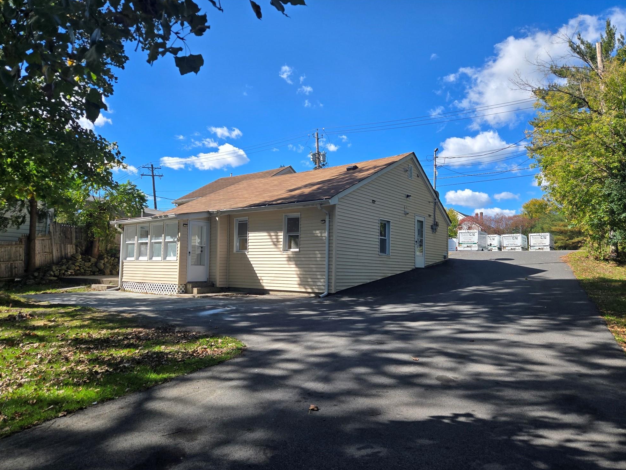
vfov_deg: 56.8
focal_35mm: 24
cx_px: 320
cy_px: 244
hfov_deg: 71.6
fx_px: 434
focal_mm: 5.4
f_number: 1.8
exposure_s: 1/2921
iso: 64
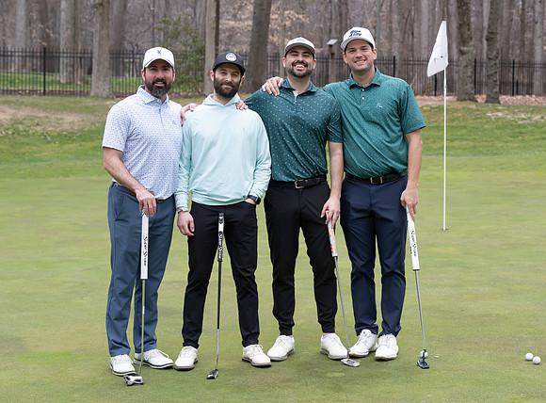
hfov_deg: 23.3
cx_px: 317
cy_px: 207
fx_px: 1324
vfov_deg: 17.3
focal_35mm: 84
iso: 720
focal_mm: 70
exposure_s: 1/500
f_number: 5
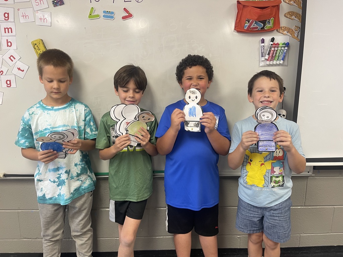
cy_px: 128
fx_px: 248
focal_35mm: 25
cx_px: 172
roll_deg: -0.4
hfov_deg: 69.4
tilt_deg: -10.7
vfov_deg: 54.9
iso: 100
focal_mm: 5.1
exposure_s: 1/60
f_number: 1.6
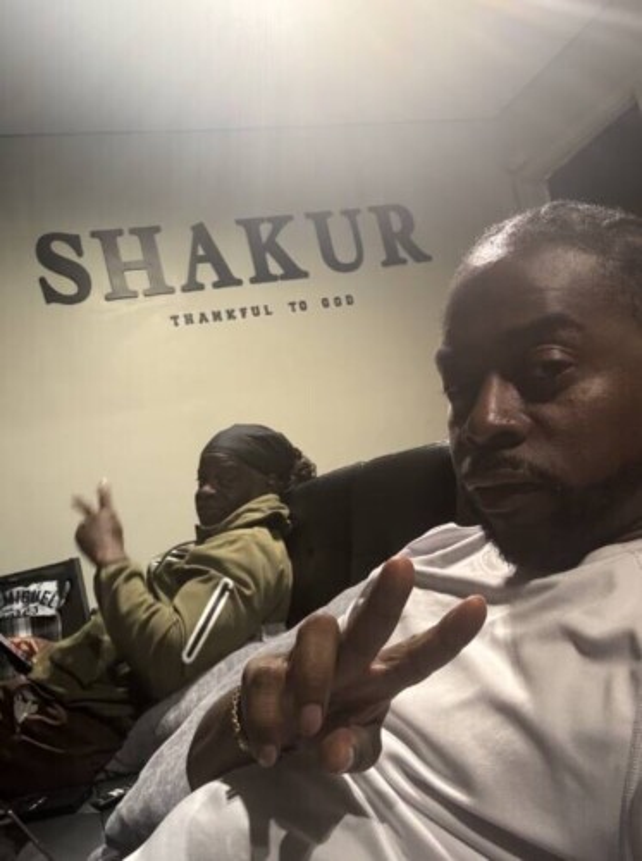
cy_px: 430
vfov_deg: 60.1
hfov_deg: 46.7
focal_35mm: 30
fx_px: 744
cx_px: 321
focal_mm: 2.69
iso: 320
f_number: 1.9
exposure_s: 1/30
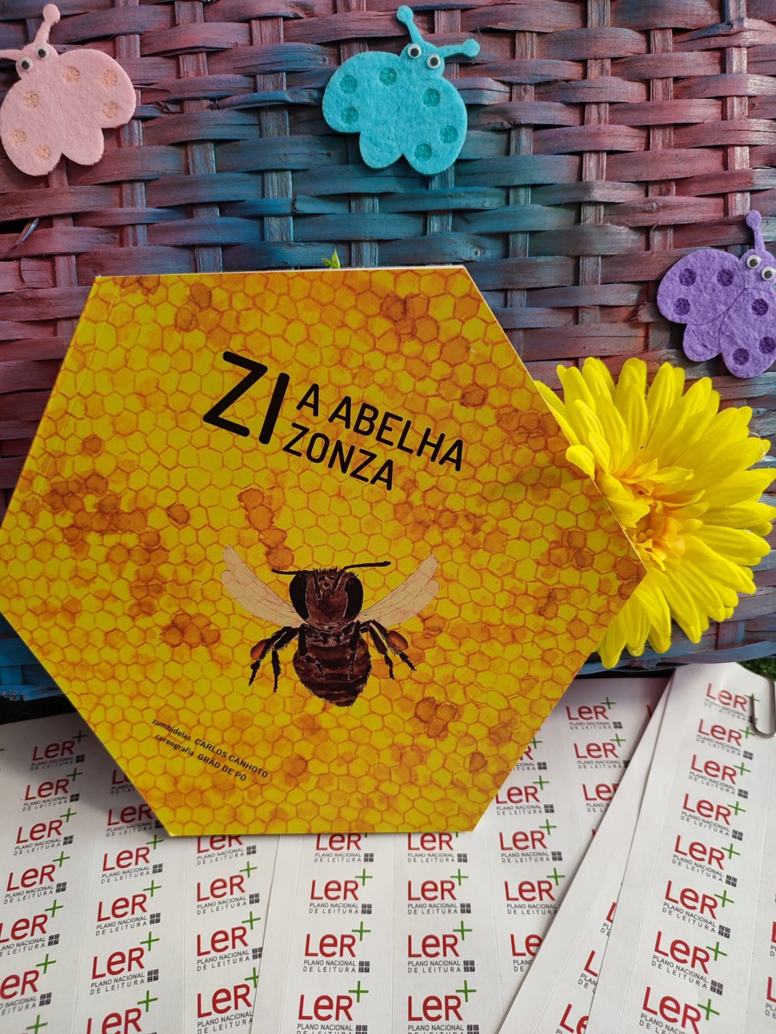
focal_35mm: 24
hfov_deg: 56.8
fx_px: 717
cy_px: 517
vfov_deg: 71.6
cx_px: 388
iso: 607
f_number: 1.89
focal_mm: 5.89
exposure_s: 1/33
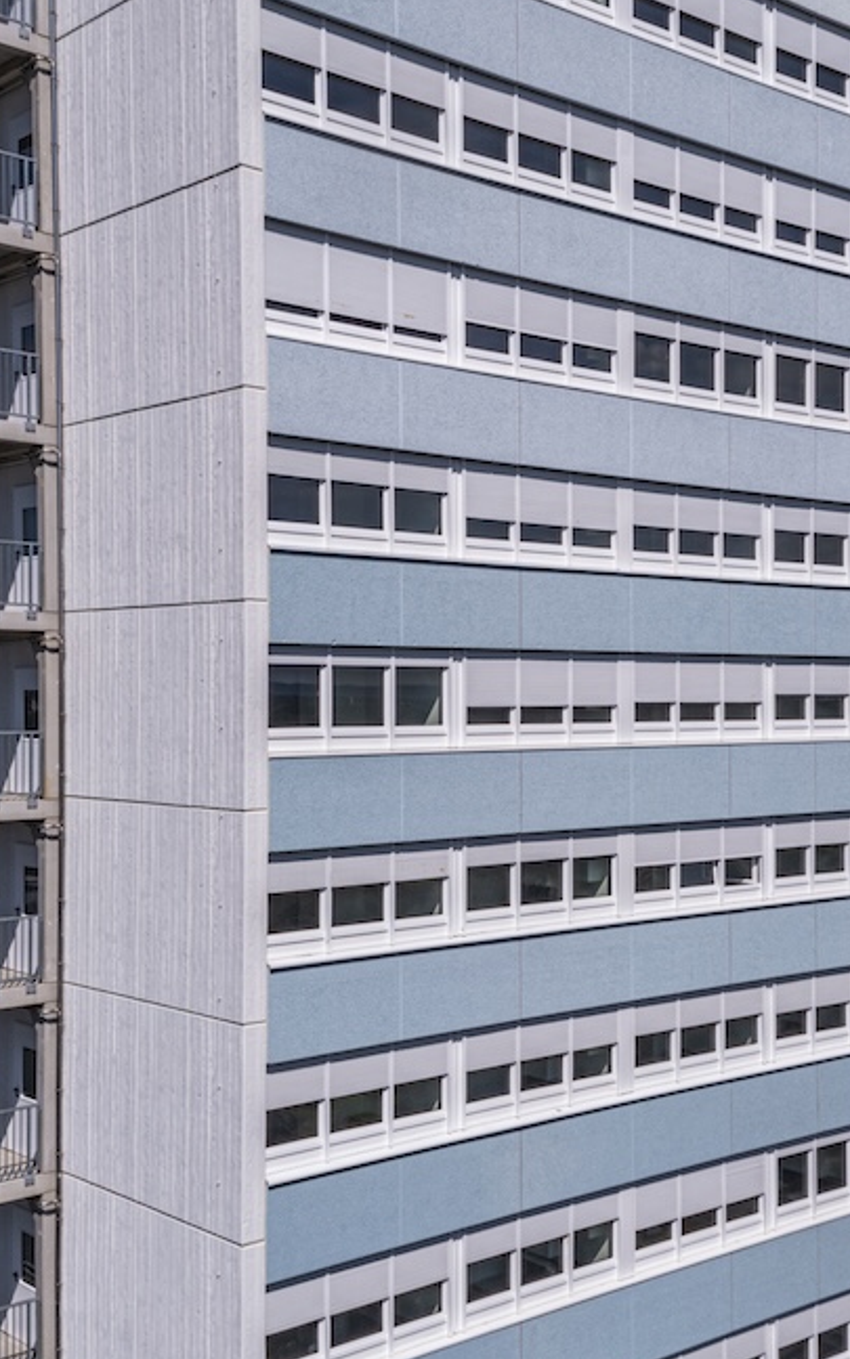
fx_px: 1631
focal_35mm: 44
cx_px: 489
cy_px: 673
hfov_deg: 29.2
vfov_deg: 45.3
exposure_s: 1/200
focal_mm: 10.26
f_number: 11
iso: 100
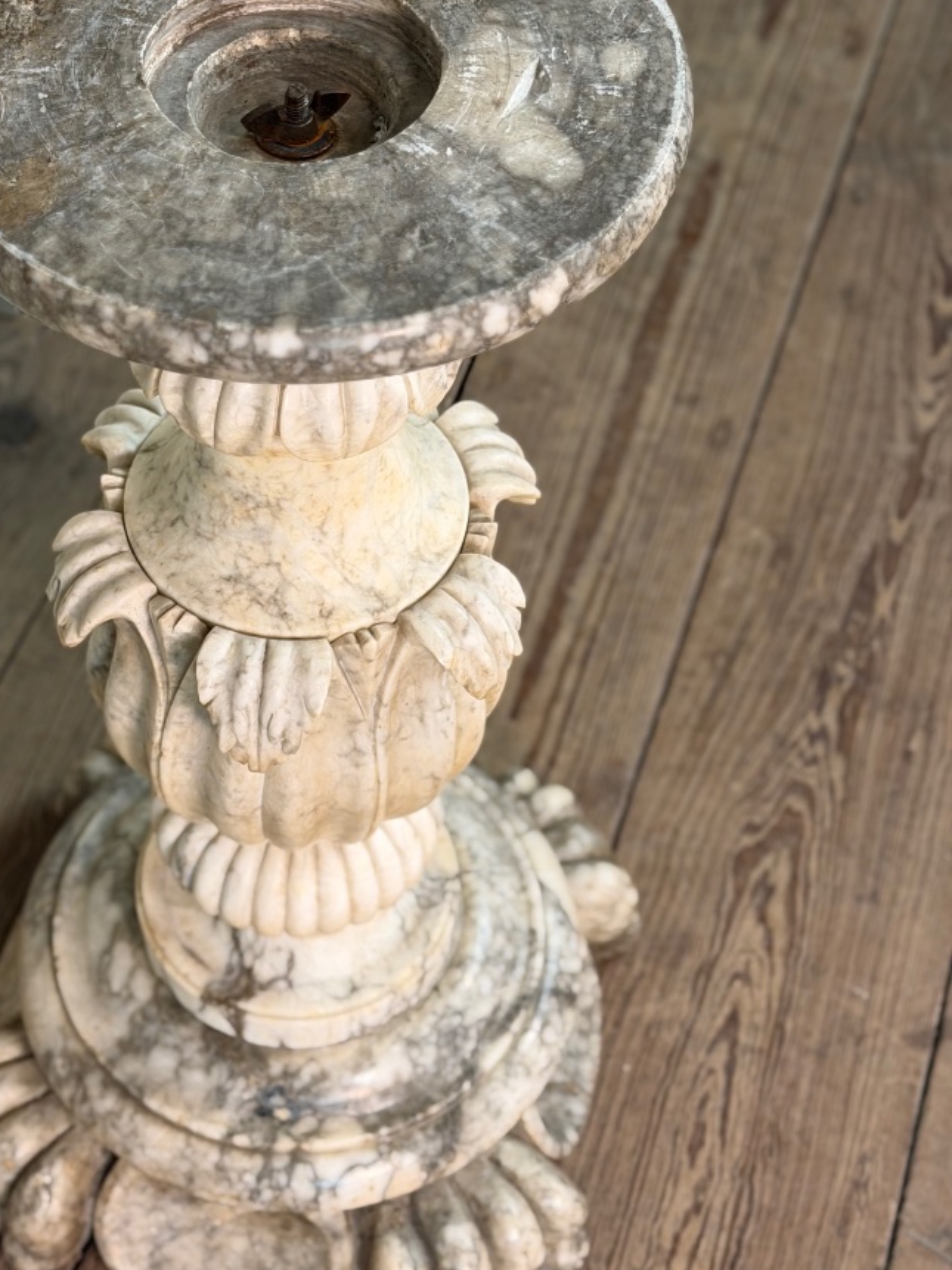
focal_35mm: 67
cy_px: 560
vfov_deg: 28.9
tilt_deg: -50.0
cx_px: 289
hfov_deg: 21.8
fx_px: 2457
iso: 200
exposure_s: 1/50
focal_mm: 6.76
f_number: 1.78
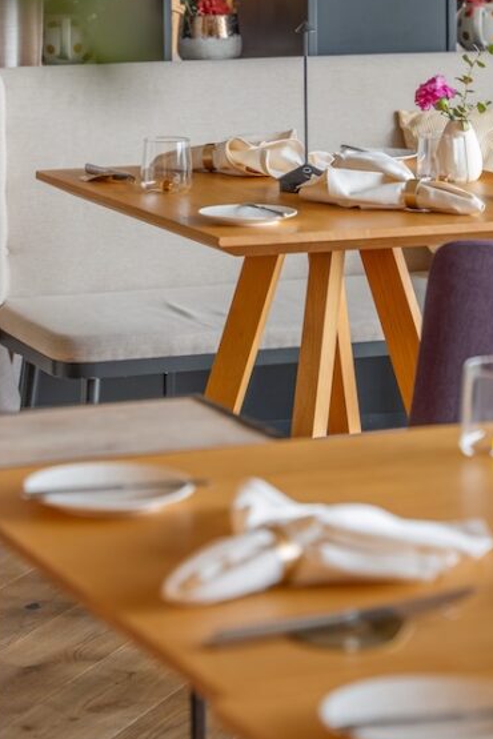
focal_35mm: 140
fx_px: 2876
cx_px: 332
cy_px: 60
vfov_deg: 14.5
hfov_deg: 9.8
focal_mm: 70
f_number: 2.8
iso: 125
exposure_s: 1/80
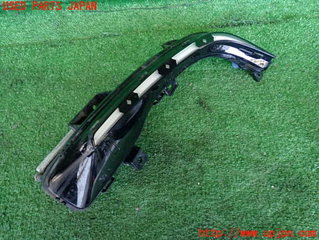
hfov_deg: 60.0
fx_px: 276
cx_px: 160
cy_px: 120
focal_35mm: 30
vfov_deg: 46.8
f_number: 2.3
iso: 320
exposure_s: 1/30
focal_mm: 5.4
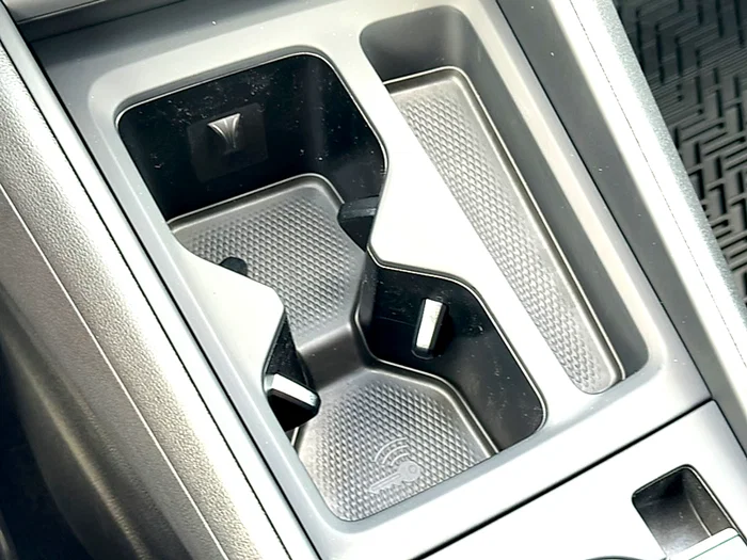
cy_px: 280
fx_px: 1187
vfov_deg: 26.6
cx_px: 374
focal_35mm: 55
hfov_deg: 34.9
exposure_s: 1/46
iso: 50
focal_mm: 6.86
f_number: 1.78
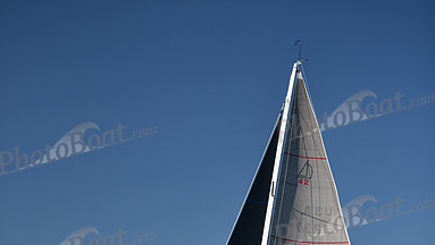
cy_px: 294
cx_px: 216
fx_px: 1281
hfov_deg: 19.3
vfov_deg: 10.7
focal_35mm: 111
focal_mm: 70
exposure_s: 1/3200
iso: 250
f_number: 2.8
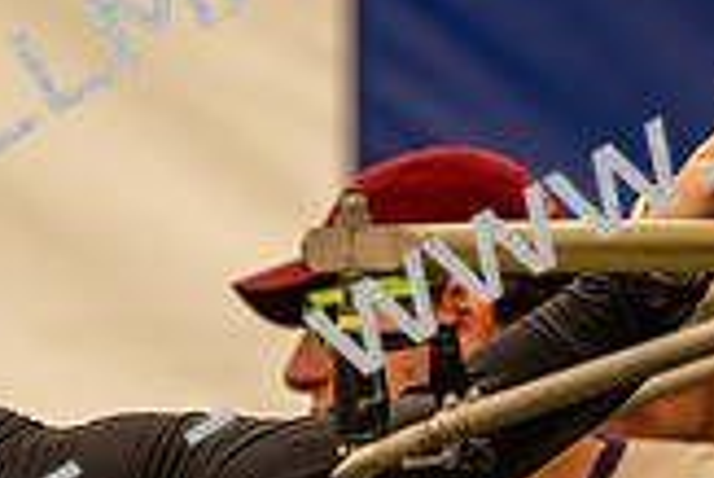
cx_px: -13
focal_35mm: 710
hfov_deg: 2.9
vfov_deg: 1.9
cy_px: 449
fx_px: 14094
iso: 360
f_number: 2.8
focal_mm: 200
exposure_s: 1/1000
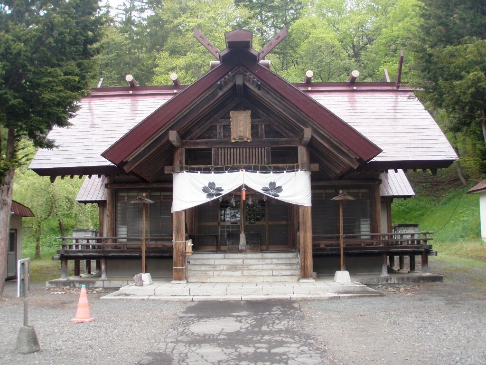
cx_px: 243
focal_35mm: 38
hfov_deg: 49.0
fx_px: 534
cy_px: 182
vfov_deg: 37.7
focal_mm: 6.7
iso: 80
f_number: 3.5
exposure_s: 1/60
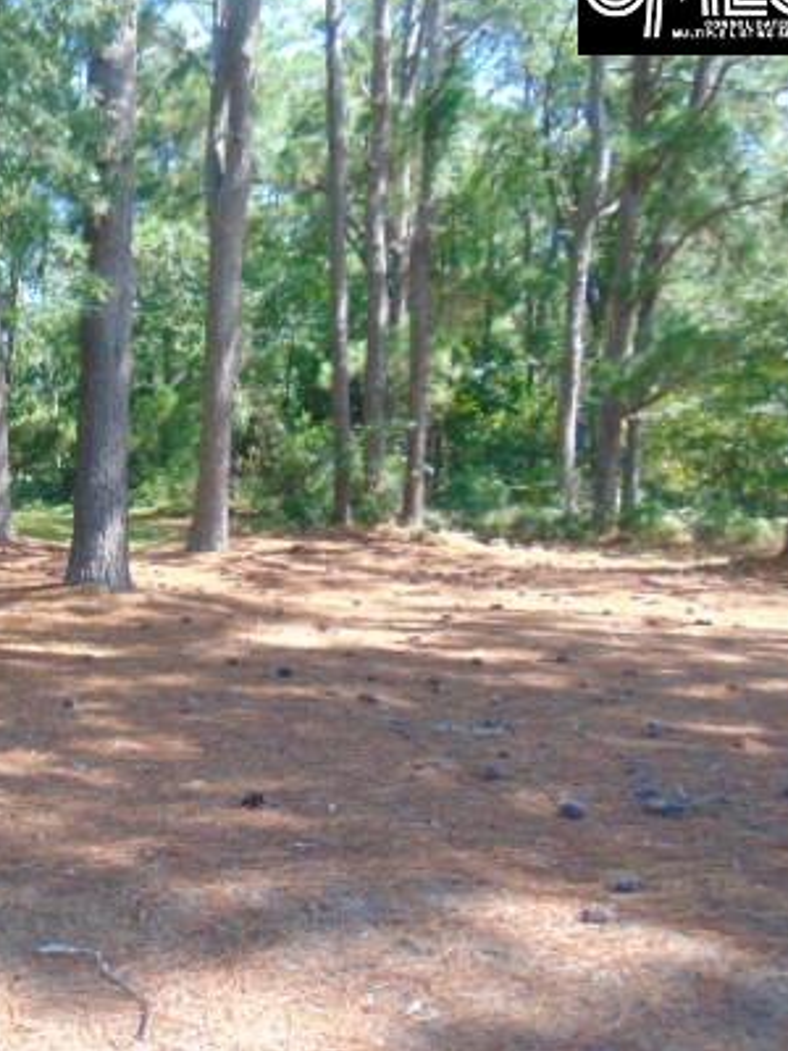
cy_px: 552
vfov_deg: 46.8
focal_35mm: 40
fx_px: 1214
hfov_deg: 32.8
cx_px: -11
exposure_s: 1/500
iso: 400
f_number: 3
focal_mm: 4.5
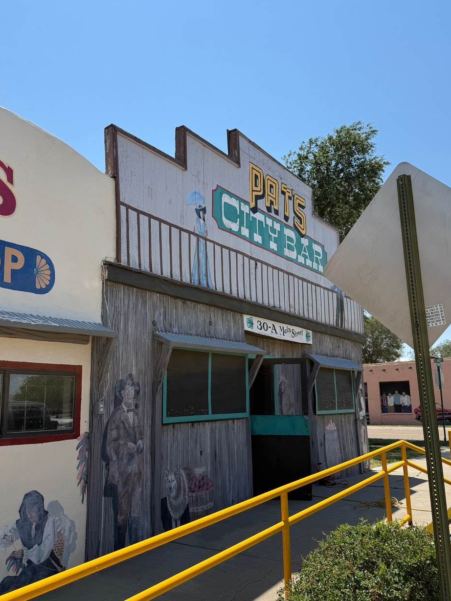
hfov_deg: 46.8
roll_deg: +1.3
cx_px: 233
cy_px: 300
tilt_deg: +11.0
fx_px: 521
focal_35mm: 30
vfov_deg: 60.0
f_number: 1.78
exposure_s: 1/4673
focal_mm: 6.76
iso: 80
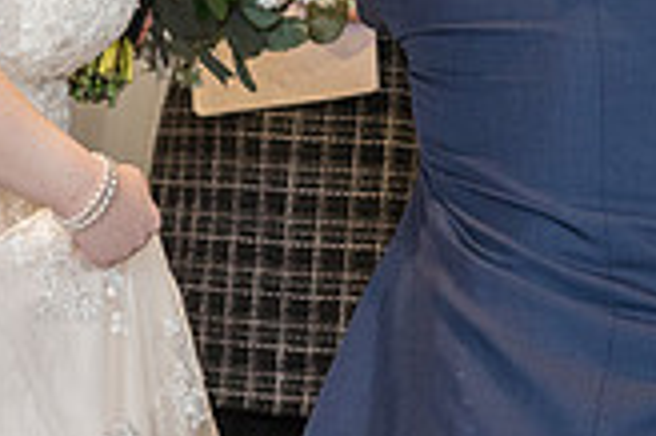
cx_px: 548
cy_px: 10
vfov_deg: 4.4
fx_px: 5698
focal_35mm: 313
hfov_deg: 6.6
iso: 2000
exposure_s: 1/200
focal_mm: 70
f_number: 4
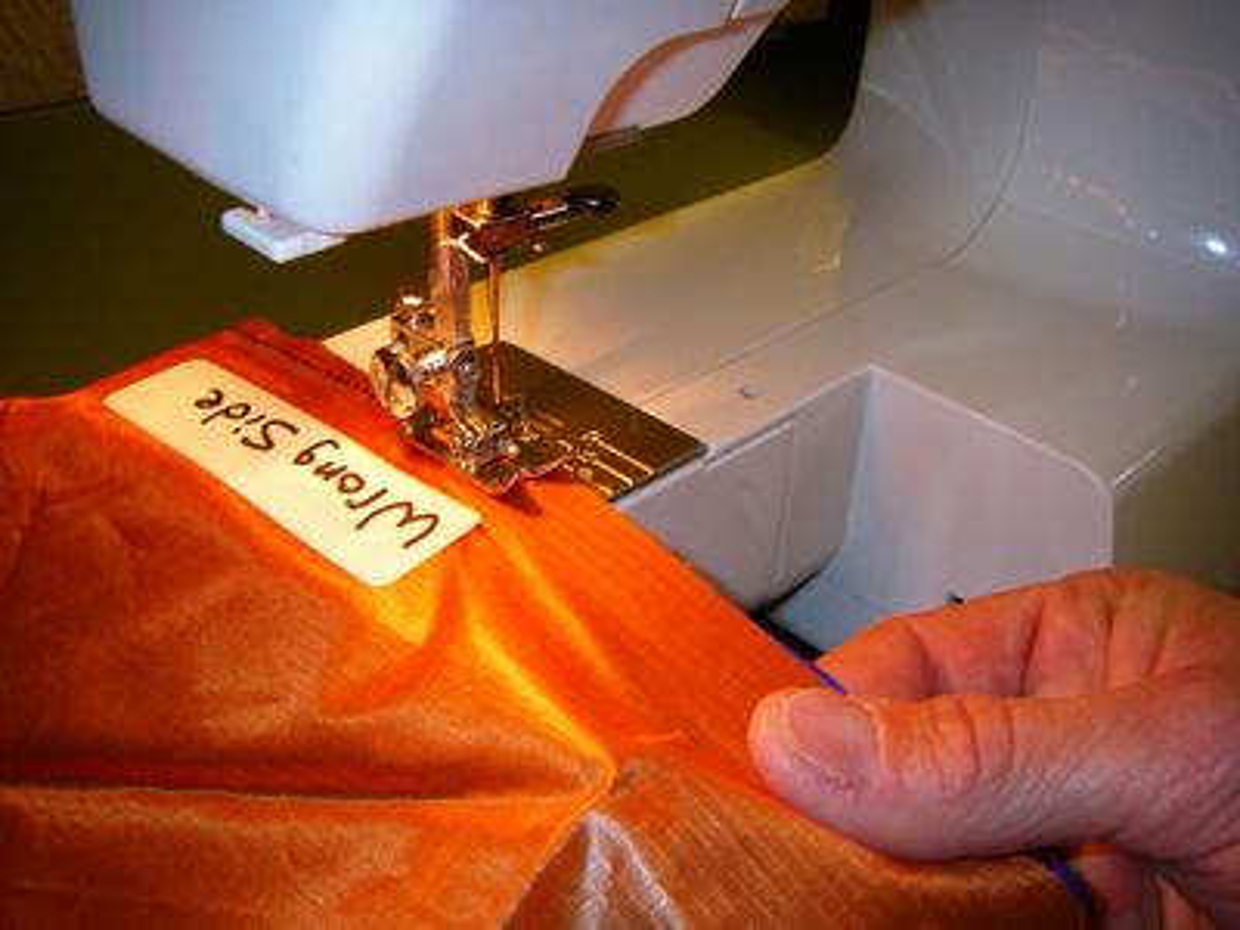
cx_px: 620
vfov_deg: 37.7
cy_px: 465
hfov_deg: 49.0
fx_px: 1361
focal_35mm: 38
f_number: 3.3
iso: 160
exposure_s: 1/40
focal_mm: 6.3
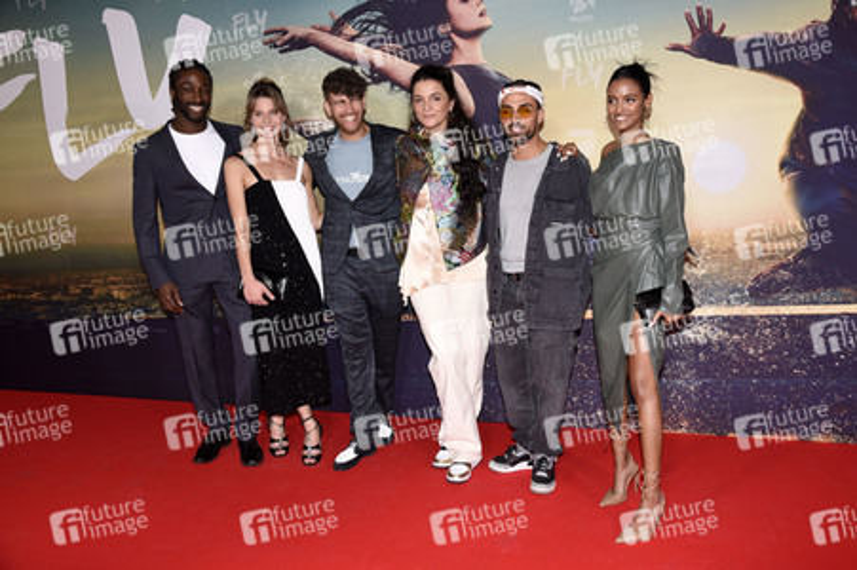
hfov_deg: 62.0
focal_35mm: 30
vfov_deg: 43.5
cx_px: 428
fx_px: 714
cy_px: 285
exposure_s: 1/125
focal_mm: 30
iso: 1000
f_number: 6.3
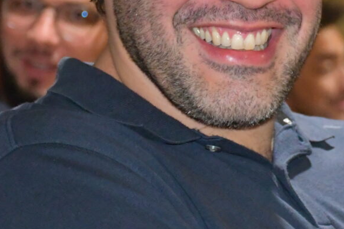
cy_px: 85
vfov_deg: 5.4
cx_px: 420
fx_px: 2446
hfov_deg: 8.0
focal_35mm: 256
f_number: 4.8
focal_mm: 52
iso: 6400
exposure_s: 1/60
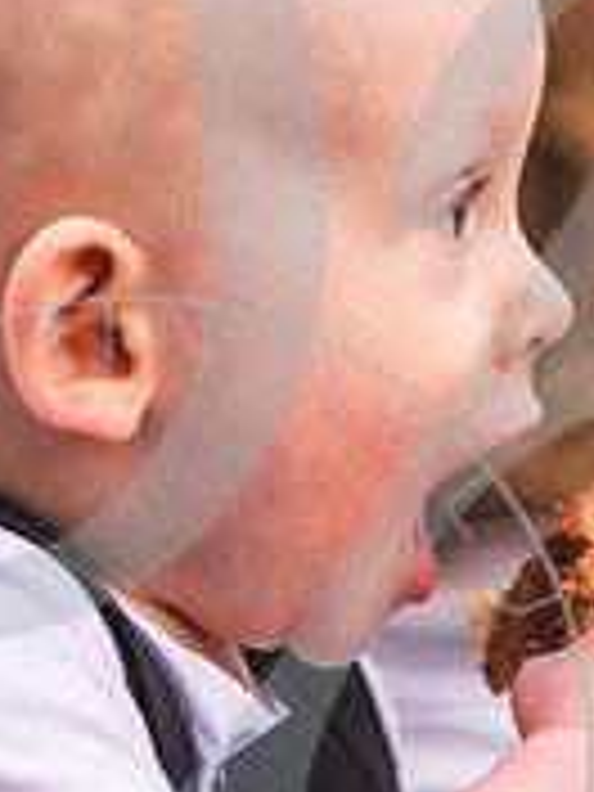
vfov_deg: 11.2
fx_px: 4050
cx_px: 356
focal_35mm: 177
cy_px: 380
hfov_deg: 8.4
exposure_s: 1/320
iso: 200
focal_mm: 56
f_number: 2.8
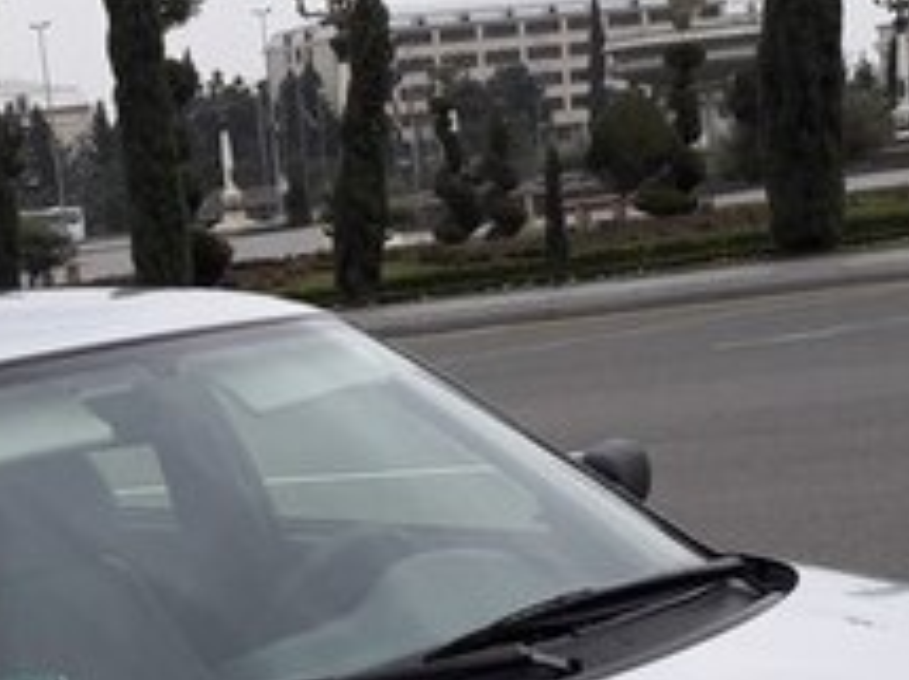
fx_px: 2257
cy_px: 923
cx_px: 207
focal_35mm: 86
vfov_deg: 16.1
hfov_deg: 22.5
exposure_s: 1/240
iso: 40
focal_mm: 3.7
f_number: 1.9
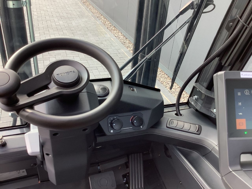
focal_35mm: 31
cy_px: 94
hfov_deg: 58.4
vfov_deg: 45.4
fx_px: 226
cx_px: 126
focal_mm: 3.3
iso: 32
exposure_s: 1/100
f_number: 2.4
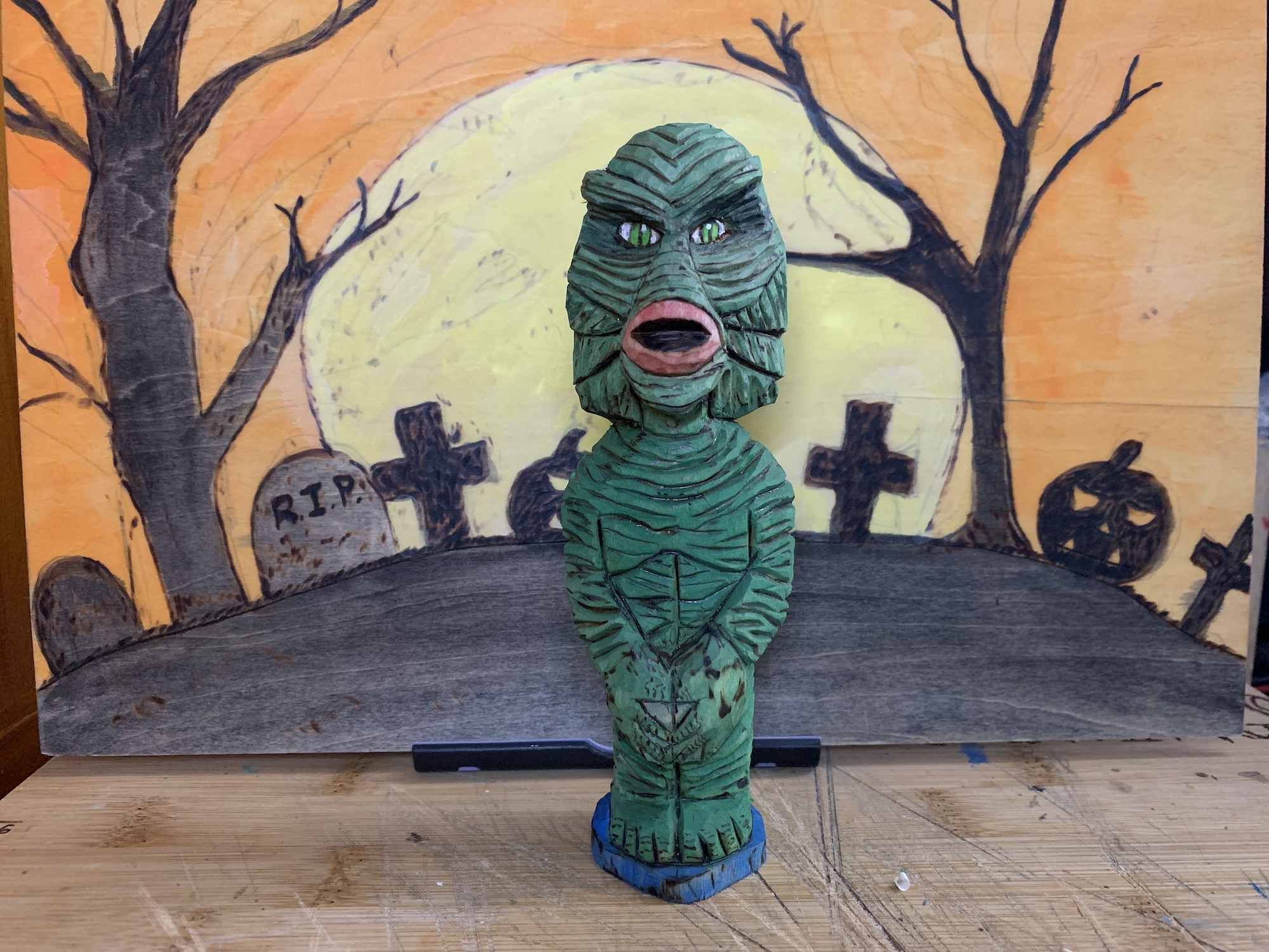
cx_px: 634
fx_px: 953
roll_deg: -0.5
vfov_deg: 53.1
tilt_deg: -10.2
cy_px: 476
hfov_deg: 67.3
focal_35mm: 26
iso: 500
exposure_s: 1/30
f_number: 1.8
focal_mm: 4.25
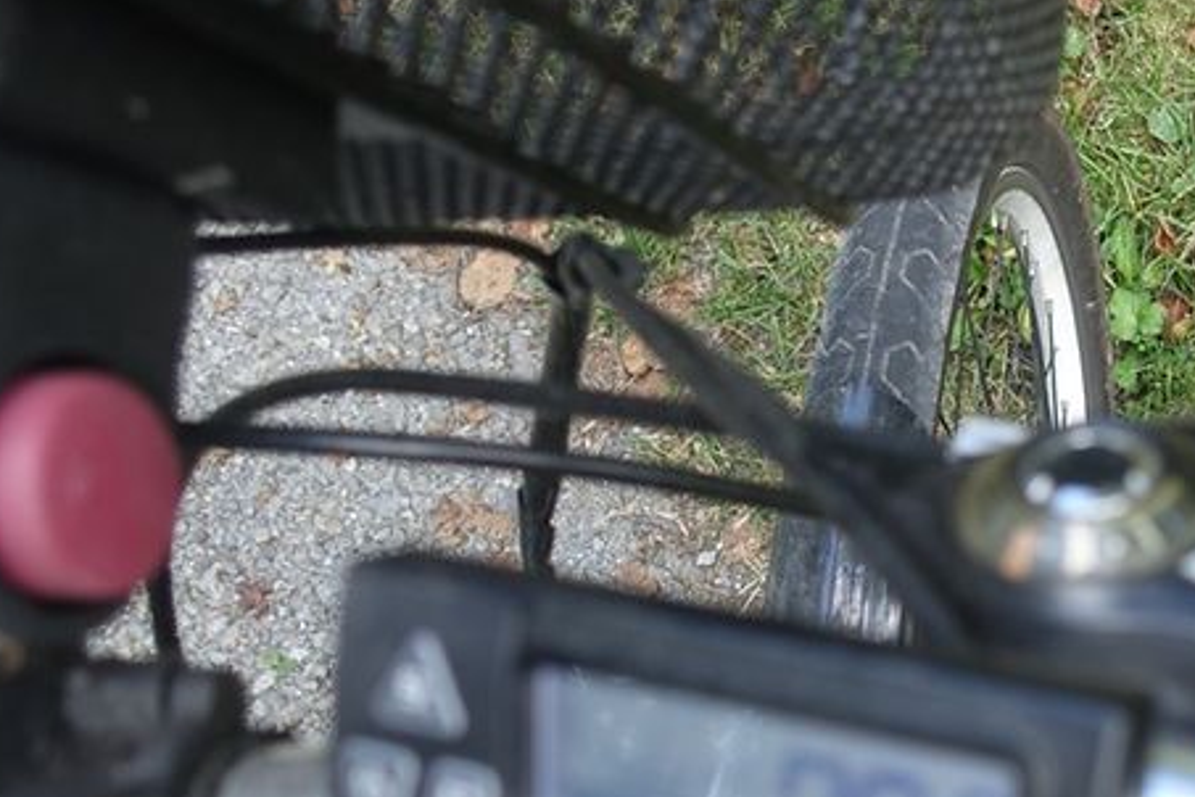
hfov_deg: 34.2
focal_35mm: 53
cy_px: 639
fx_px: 1759
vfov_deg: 25.1
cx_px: 1195
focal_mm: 8.8
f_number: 2.8
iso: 125
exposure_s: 1/80
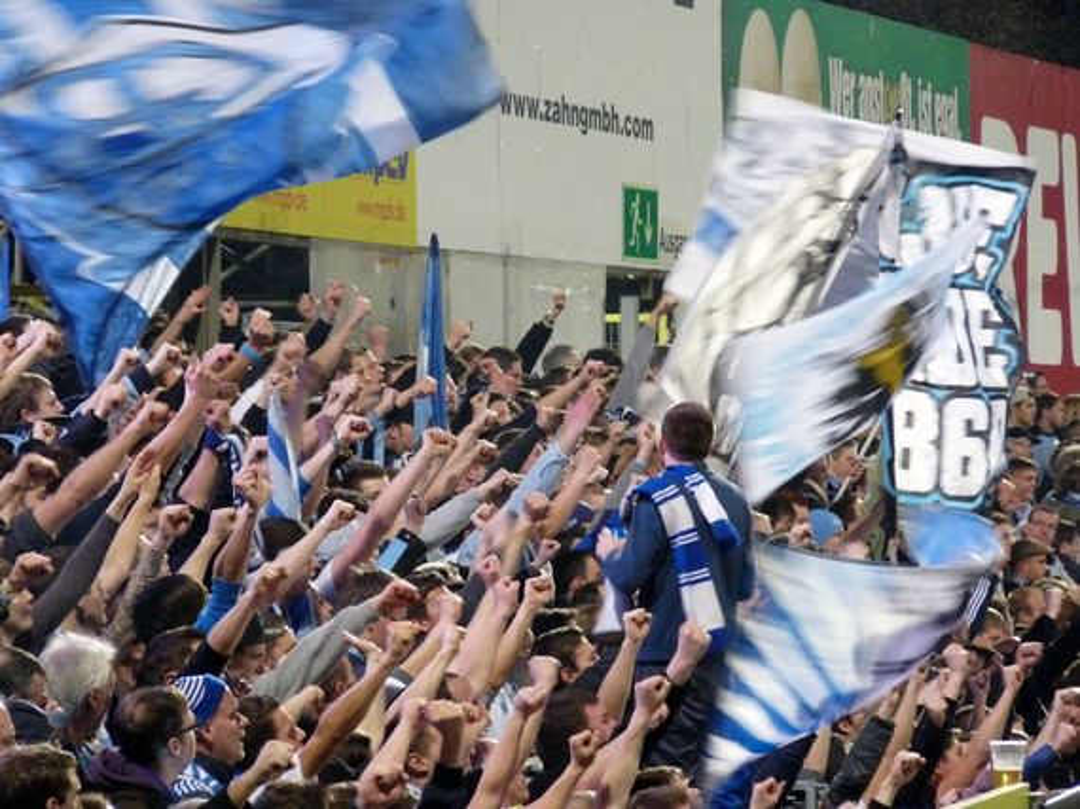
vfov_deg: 6.0
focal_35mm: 247
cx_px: 540
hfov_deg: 8.0
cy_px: 404
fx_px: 7703
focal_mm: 44
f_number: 3.7
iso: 800
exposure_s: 1/40
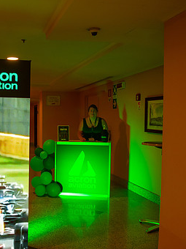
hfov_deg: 33.5
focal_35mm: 42
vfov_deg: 44.7
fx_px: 301
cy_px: 139
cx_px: 40
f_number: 2.8
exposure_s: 1/200
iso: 1250
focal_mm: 24
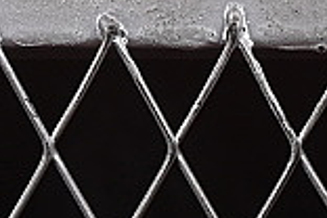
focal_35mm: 519
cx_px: 377
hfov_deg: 4.0
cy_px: -509
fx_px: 4714
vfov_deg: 2.6
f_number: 8
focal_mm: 50
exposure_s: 1/80
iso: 160
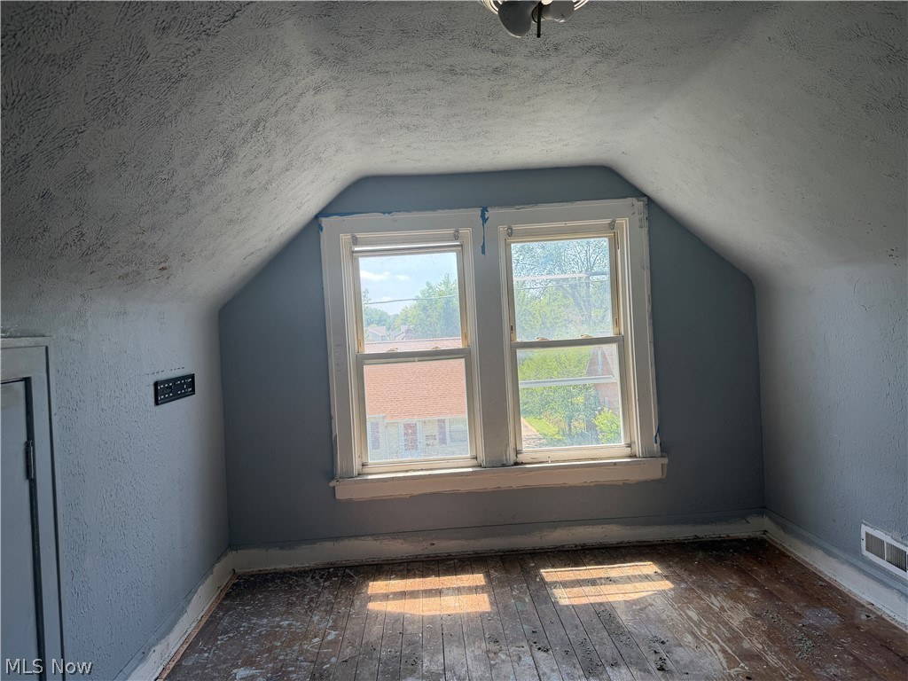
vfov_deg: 56.8
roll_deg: +3.6
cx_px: 454
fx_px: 630
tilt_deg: -0.8
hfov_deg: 71.6
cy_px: 340
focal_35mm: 24
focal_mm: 6.76
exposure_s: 1/383
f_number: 1.78
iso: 80
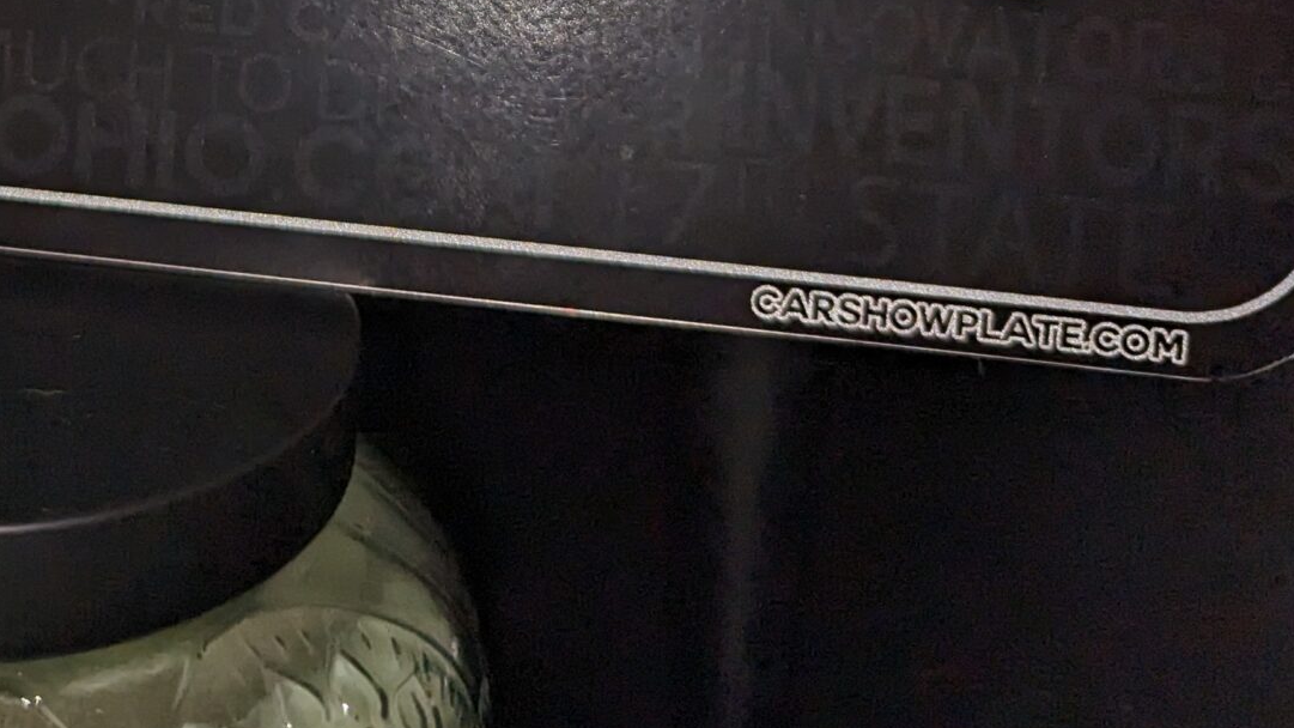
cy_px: -277
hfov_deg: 32.4
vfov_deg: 17.9
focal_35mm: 62
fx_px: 2127
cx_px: 168
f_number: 1.85
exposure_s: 1/161
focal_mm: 6.81
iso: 47
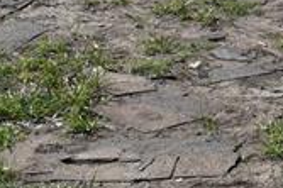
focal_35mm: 202
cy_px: -312
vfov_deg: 6.4
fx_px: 1586
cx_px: 559
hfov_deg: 9.5
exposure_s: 1/250
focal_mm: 22
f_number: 8
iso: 100
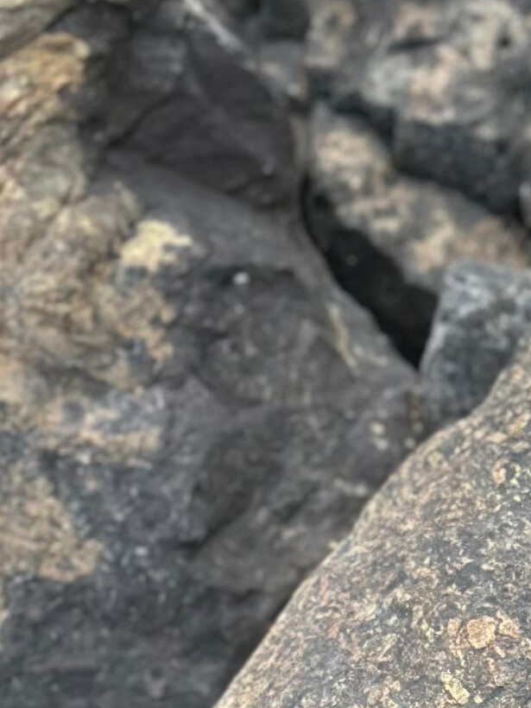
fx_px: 3988
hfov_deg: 7.4
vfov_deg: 10.1
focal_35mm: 195
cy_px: 629
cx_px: 1024
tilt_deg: -46.0
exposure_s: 1/1453
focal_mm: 6.86
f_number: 1.78
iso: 80
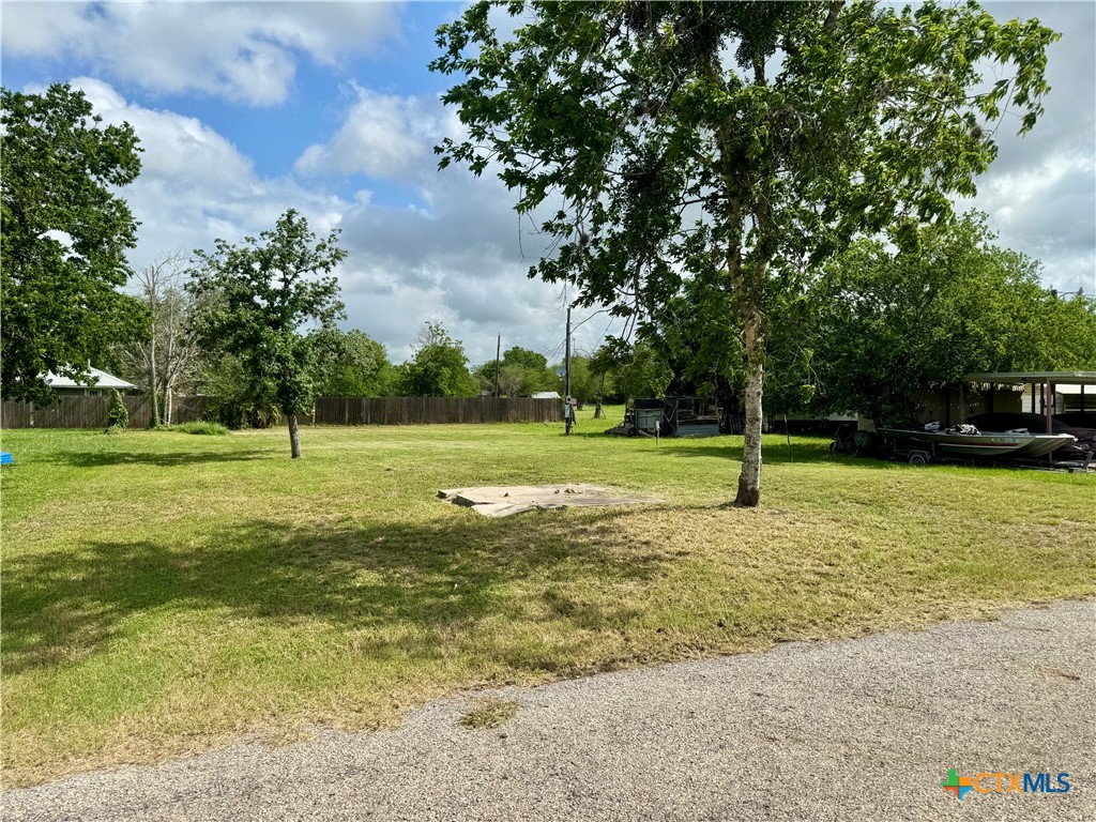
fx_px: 760
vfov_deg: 56.8
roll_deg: -0.7
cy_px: 411
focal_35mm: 24
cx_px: 548
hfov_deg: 71.6
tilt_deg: -0.9
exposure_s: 1/4608
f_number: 1.78
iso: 80
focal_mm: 6.76
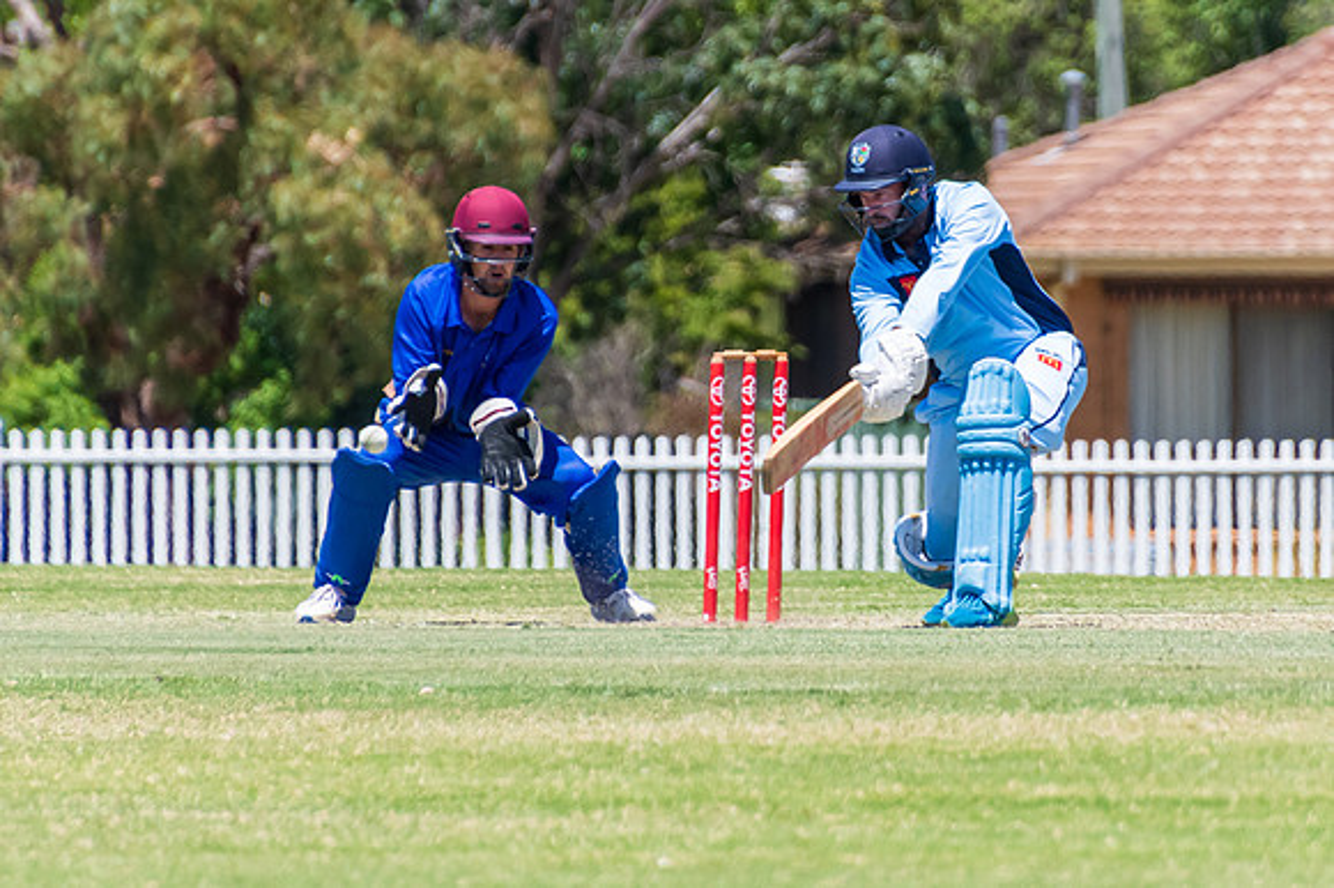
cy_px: 198
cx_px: 858
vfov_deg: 1.5
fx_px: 34975
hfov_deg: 2.2
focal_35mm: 944
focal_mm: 400
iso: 400
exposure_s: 1/2000
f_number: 6.3
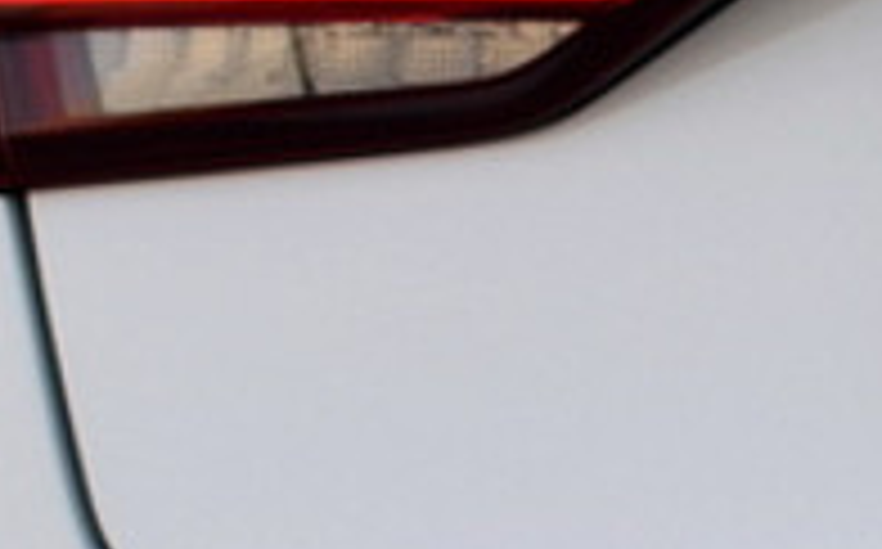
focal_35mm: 328
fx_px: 7875
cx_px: 1814
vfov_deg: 4.0
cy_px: 470
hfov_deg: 6.2
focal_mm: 30
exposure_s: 1/250
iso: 280
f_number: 8
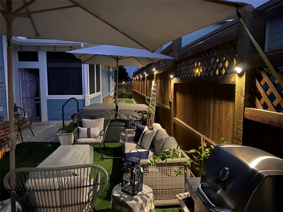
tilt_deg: -5.9
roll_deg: -0.2
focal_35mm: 26
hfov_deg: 67.3
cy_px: 106
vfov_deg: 53.1
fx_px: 213
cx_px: 142
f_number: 1.8
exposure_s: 1/15
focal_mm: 4.25
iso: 1600
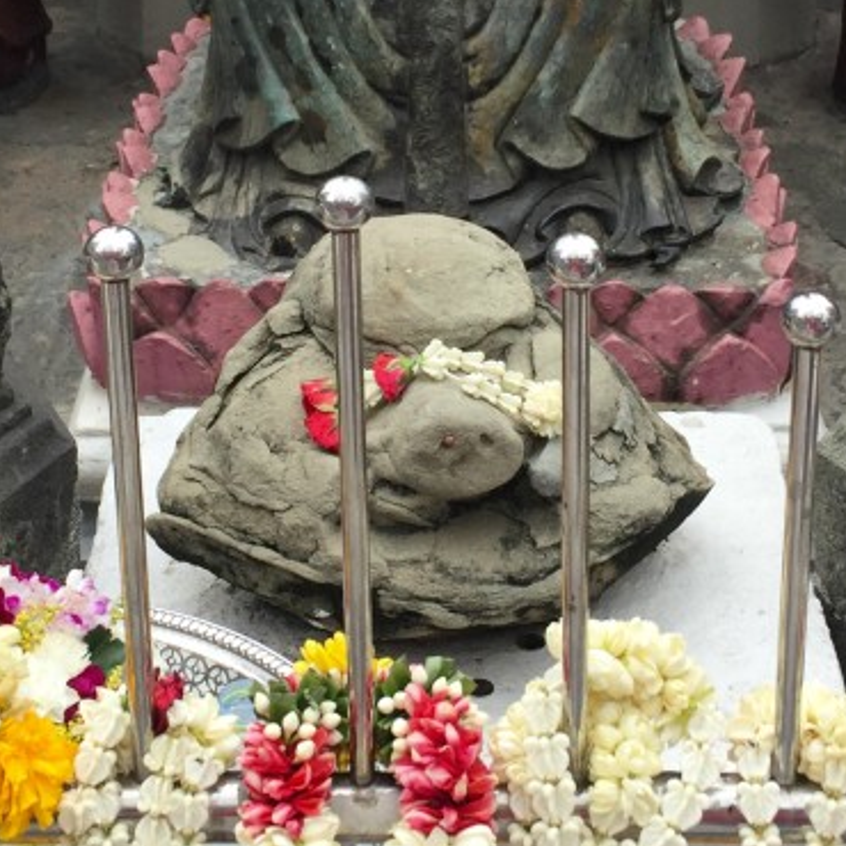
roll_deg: +0.9
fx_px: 1963
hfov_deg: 24.3
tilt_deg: -26.1
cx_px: 469
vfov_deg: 24.0
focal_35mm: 71
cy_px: 206
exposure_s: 1/1236
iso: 32
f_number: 2.2
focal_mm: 4.15
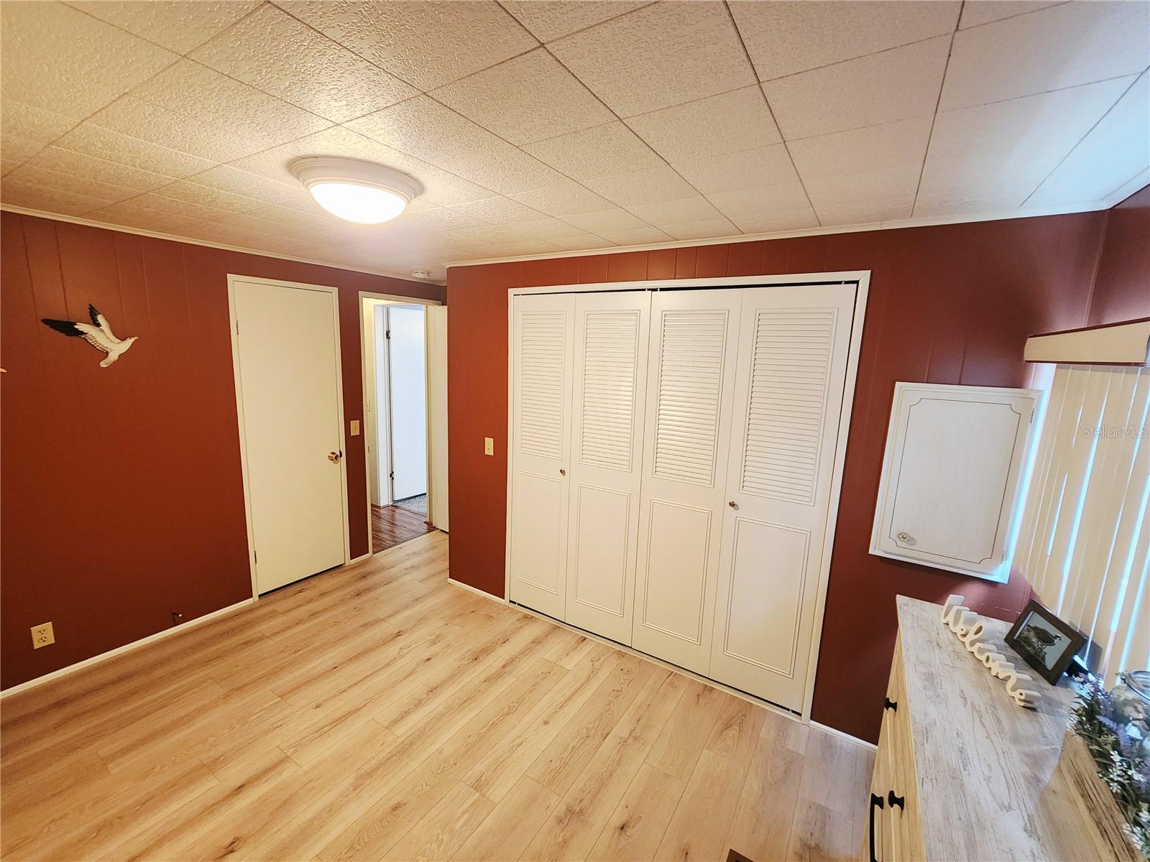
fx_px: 432
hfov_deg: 106.2
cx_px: 575
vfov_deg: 89.9
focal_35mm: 13
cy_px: 431
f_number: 2.2
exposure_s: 1/30
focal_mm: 2.2
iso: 400
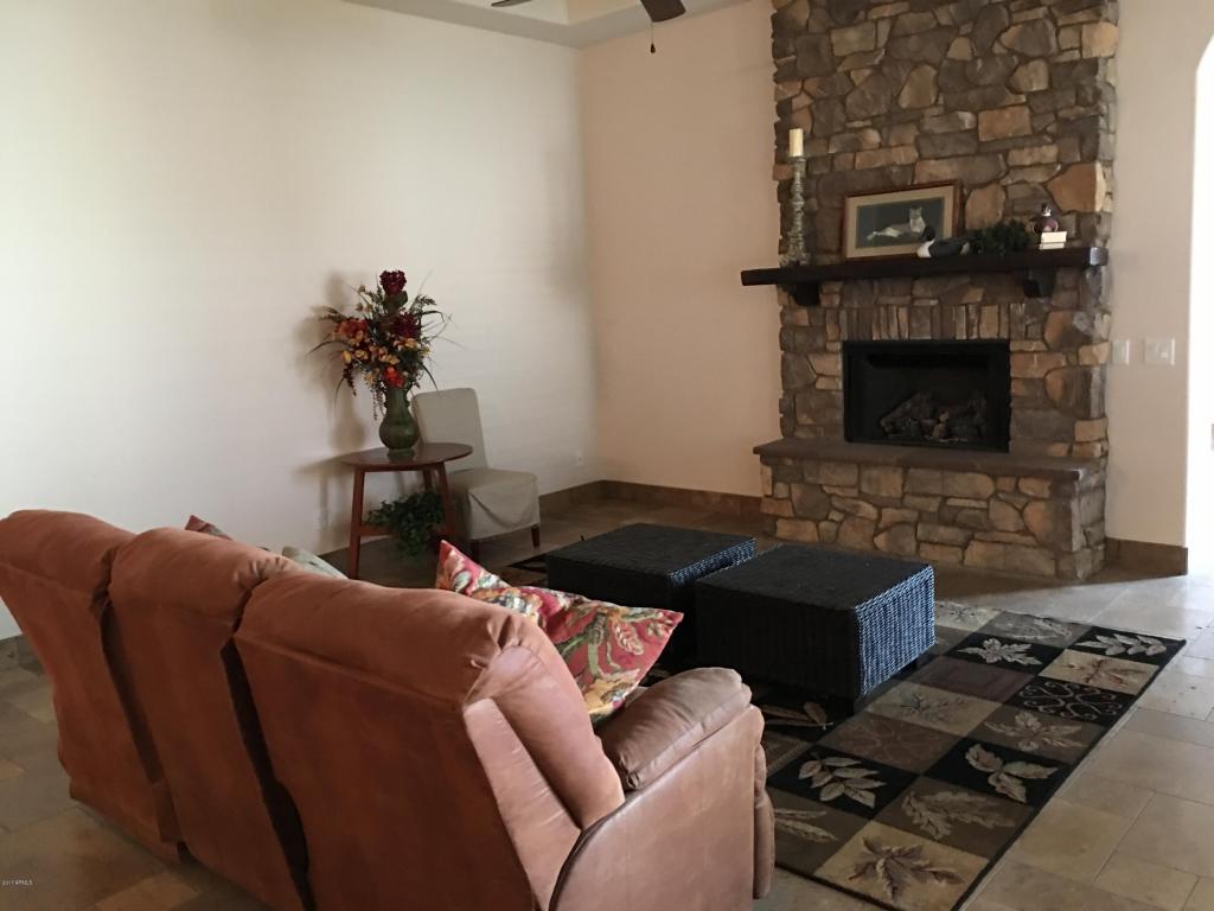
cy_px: 456
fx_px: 1017
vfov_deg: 48.2
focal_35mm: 29
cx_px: 607
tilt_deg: -6.9
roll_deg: +1.4
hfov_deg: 61.7
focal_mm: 4.15
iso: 64
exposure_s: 1/4
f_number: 2.2
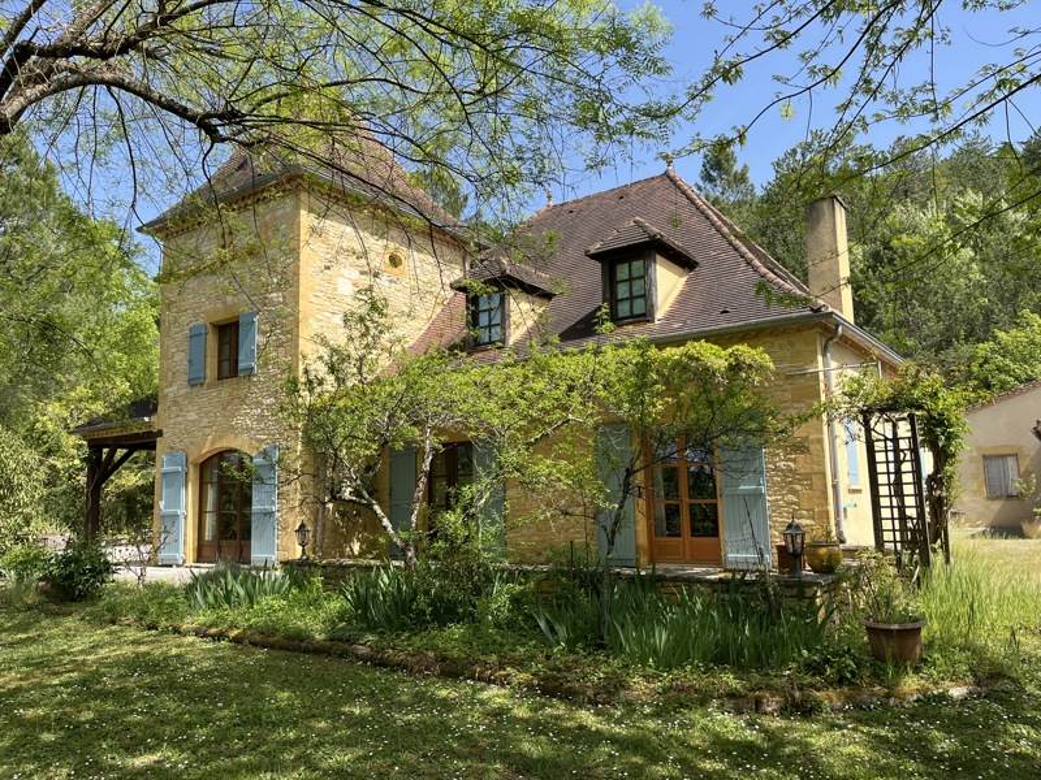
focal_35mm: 26
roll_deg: +0.5
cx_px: 520
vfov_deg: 53.1
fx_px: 782
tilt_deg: +8.2
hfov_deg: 67.3
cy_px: 390
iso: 50
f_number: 1.6
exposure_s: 1/1497
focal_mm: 5.1
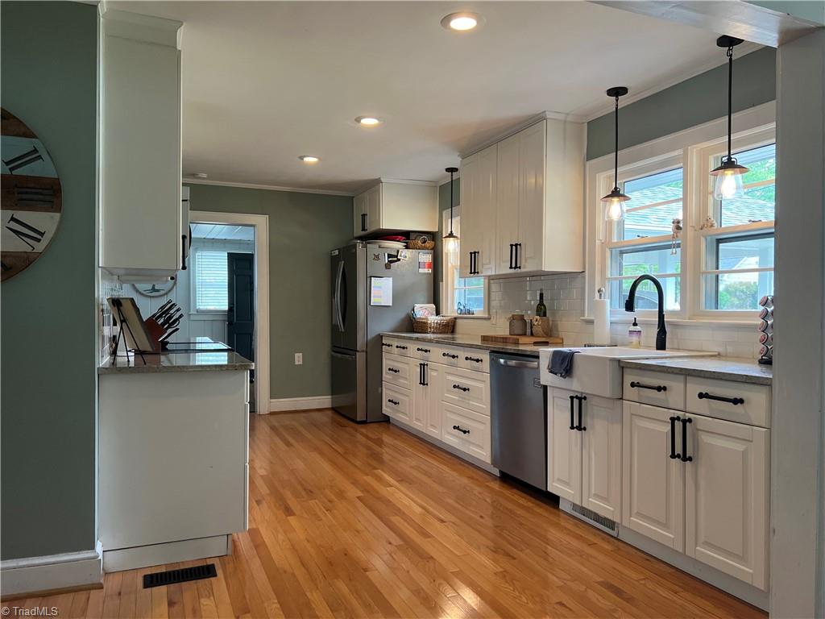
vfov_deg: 53.1
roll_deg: +0.6
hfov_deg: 67.3
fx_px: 620
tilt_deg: -1.8
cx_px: 412
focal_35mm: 26
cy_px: 310
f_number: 1.5
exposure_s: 1/120
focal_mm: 5.7
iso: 125
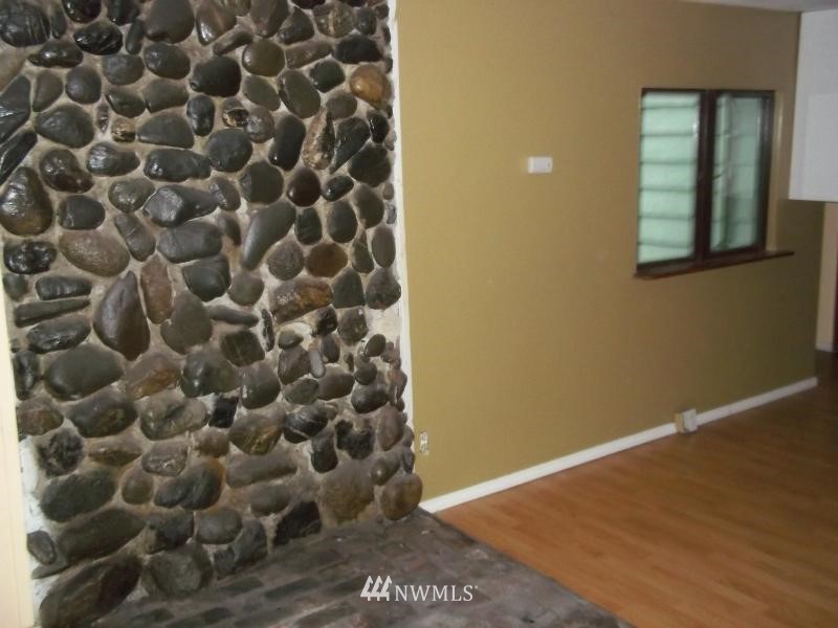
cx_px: 419
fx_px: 872
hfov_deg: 51.4
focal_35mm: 36
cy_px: 314
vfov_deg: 39.7
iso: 400
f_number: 3.1
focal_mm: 6.5
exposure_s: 1/30
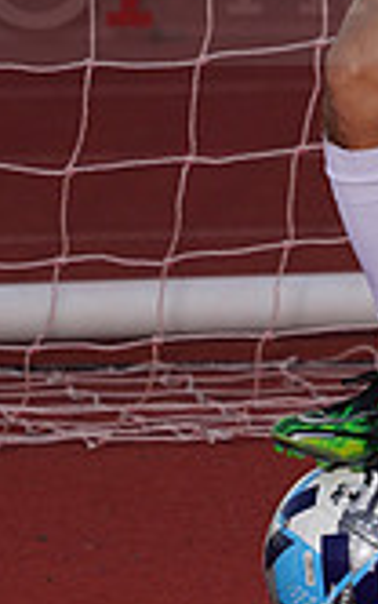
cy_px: -51
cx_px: 489
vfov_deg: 2.3
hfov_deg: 1.4
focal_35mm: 922
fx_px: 15171
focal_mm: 259
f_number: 5.6
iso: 320
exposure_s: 1/250
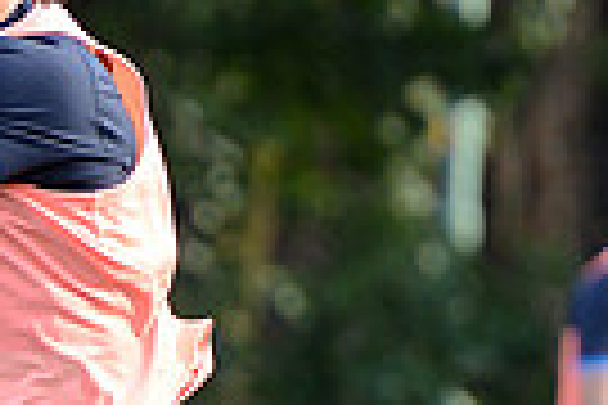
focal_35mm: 1160
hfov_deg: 1.8
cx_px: -293
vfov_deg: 1.2
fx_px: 19590
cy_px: 488
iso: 800
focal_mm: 270
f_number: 4
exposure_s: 1/640
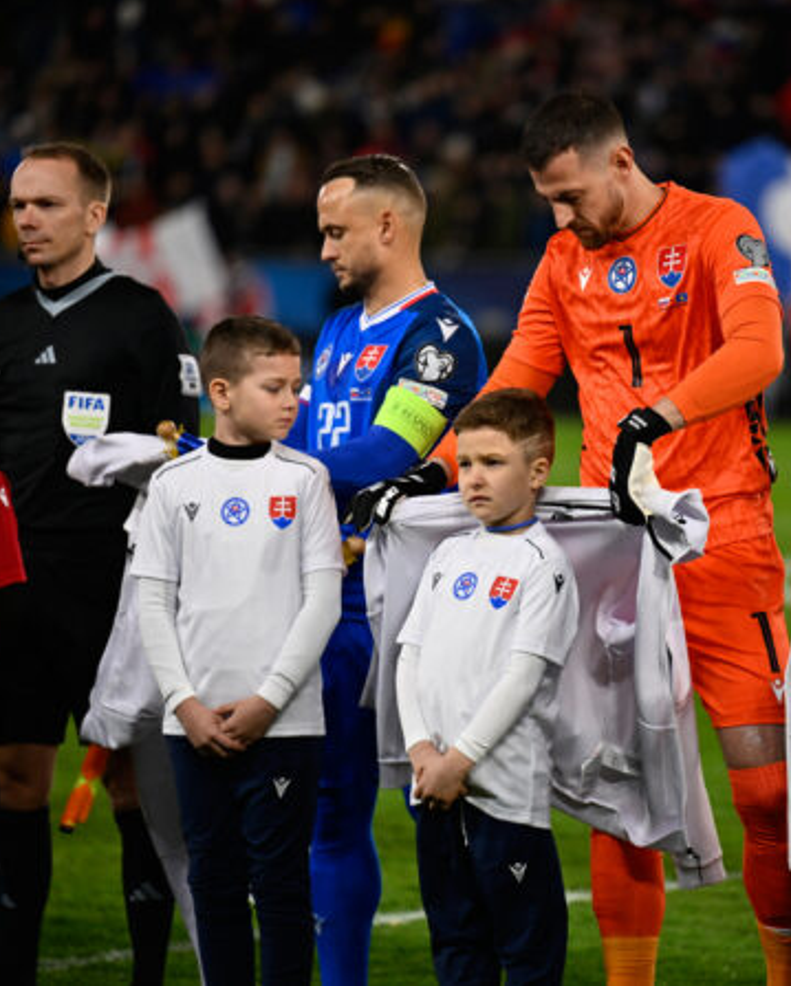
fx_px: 7864
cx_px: 604
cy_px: 492
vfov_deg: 7.2
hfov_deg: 5.8
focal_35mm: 269
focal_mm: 190
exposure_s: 1/400
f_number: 2.8
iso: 280
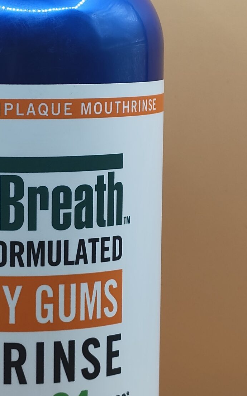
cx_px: 23
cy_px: 201
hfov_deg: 10.6
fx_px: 1325
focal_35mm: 123
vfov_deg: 17.0
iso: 234
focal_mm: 5.56
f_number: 1.88
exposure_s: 1/100
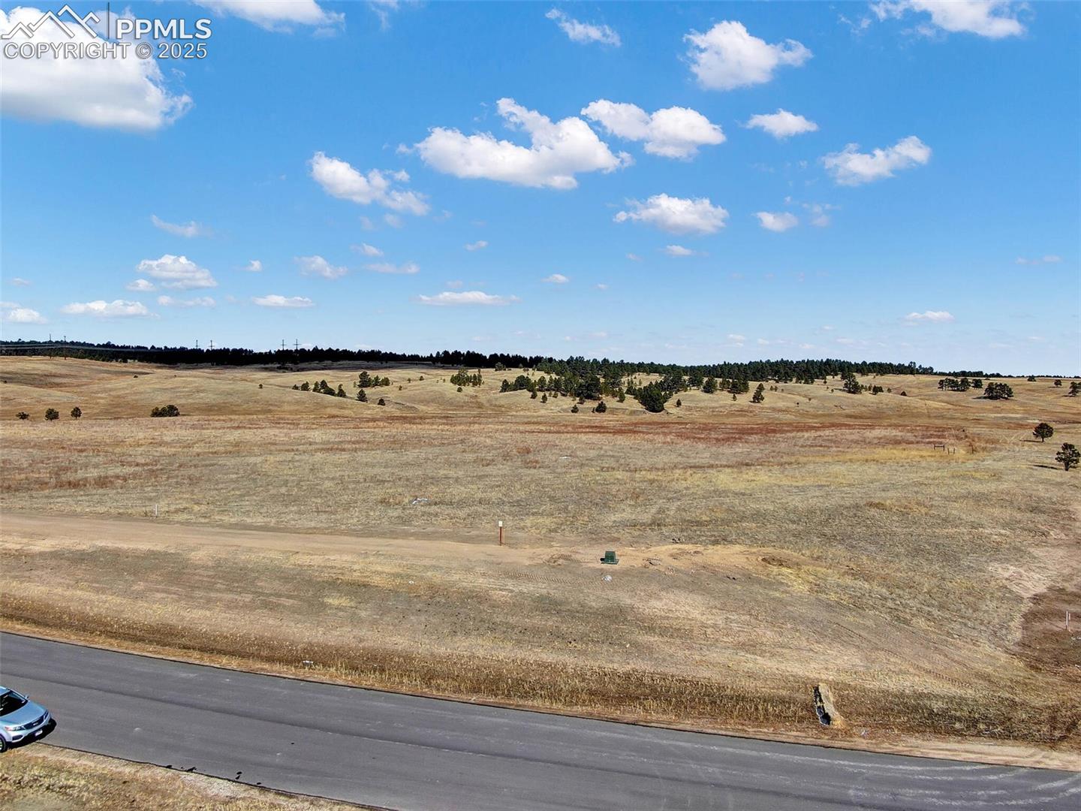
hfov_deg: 71.6
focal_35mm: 24
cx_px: 540
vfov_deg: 56.8
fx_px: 749
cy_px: 406
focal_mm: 4.4
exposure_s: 1/80
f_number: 2.8
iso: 100
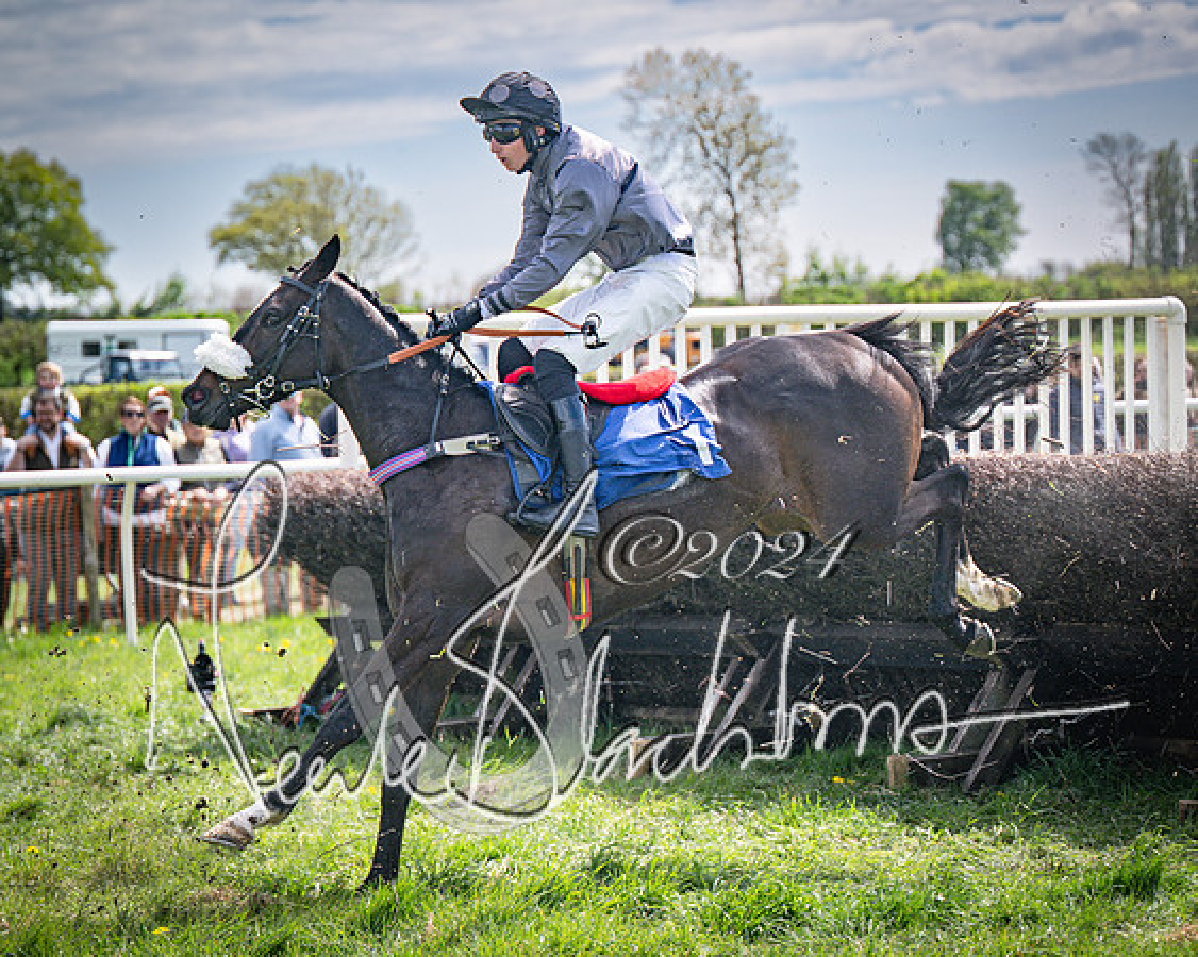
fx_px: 4785
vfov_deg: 11.4
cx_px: 800
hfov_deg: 14.2
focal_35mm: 135
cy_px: 471
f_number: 4
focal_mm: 98
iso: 200
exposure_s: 1/2000
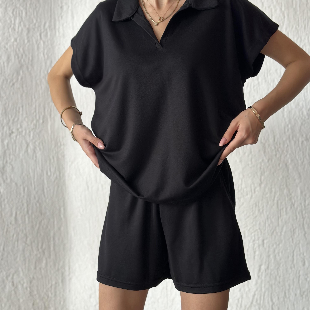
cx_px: 156
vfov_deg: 30.0
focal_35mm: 57
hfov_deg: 30.0
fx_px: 578
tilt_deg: -4.0
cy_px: 151
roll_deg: +0.8
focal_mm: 6.86
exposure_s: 1/60
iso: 125
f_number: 1.78
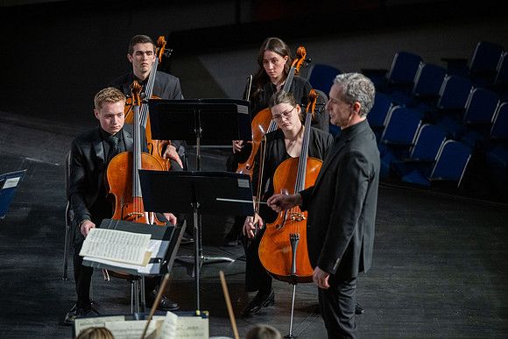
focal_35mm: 160
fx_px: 2258
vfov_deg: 8.6
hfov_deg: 12.8
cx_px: 254
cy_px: 170
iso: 3200
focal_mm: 160
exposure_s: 1/400
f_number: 2.8
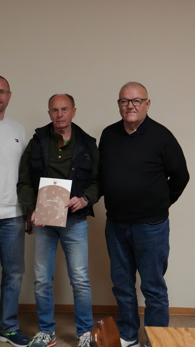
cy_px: 150
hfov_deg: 19.6
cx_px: 59
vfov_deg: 34.3
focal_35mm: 61
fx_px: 560
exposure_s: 1/160
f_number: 4
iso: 6400
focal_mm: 28
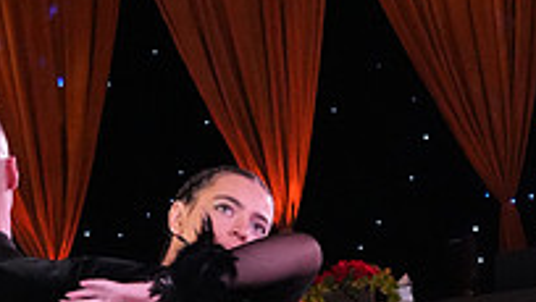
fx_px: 2204
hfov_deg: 13.8
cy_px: 496
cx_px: 138
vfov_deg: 7.7
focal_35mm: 155
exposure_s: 1/250
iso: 8000
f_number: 9
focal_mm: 35
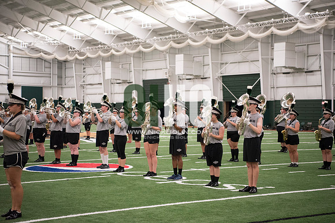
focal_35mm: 70
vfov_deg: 19.5
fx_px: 652
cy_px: 112
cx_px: 168
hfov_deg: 28.8
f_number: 3.2
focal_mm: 70
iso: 3200
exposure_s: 1/200
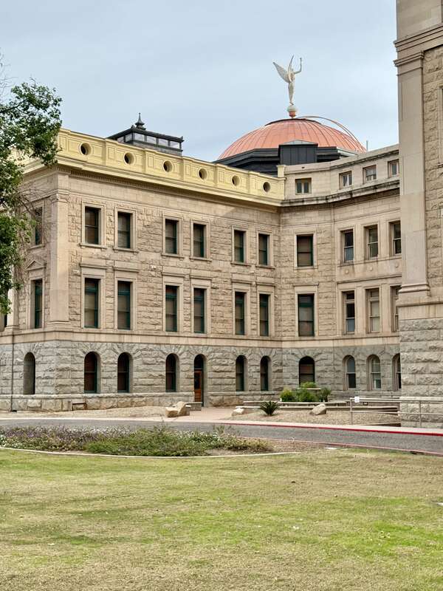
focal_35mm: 48
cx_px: 222
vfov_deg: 39.7
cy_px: 296
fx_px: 819
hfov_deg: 30.3
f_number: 1.78
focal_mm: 6.86
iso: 64
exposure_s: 1/1984
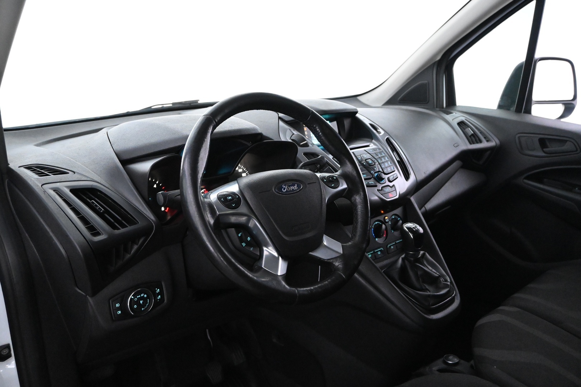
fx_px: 484
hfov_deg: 61.9
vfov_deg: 43.6
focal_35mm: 30
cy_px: 194
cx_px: 290
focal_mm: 20
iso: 7200
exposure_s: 1/60
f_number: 3.8
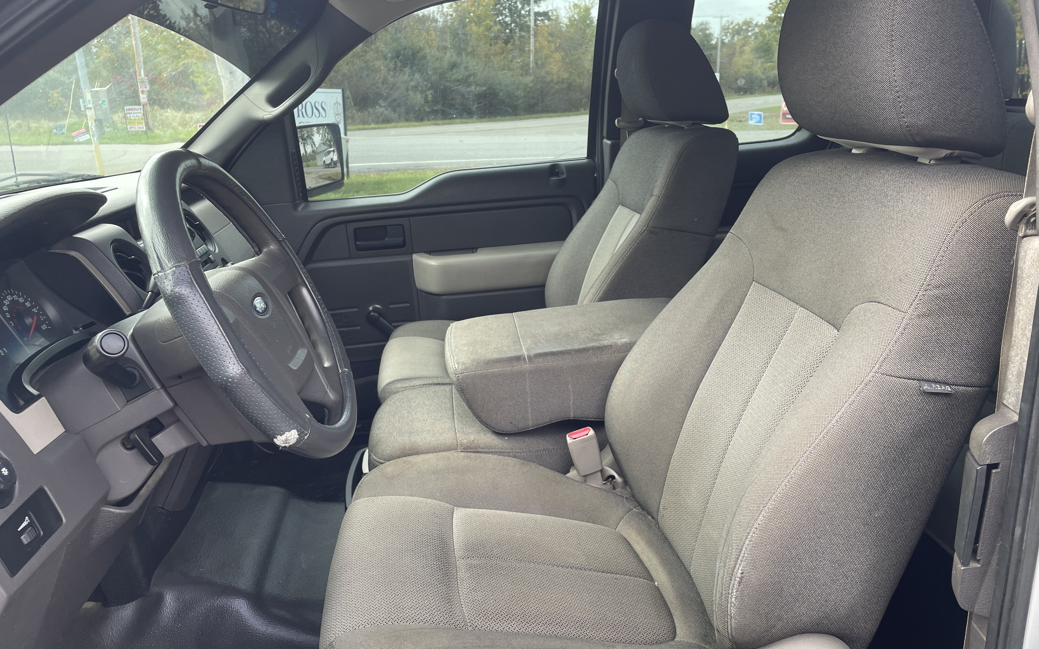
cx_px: 520
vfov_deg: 44.5
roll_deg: +2.3
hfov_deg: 66.5
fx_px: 793
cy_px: 360
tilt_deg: -17.8
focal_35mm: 28
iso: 32
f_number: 1.6
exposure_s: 1/121
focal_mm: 4.2
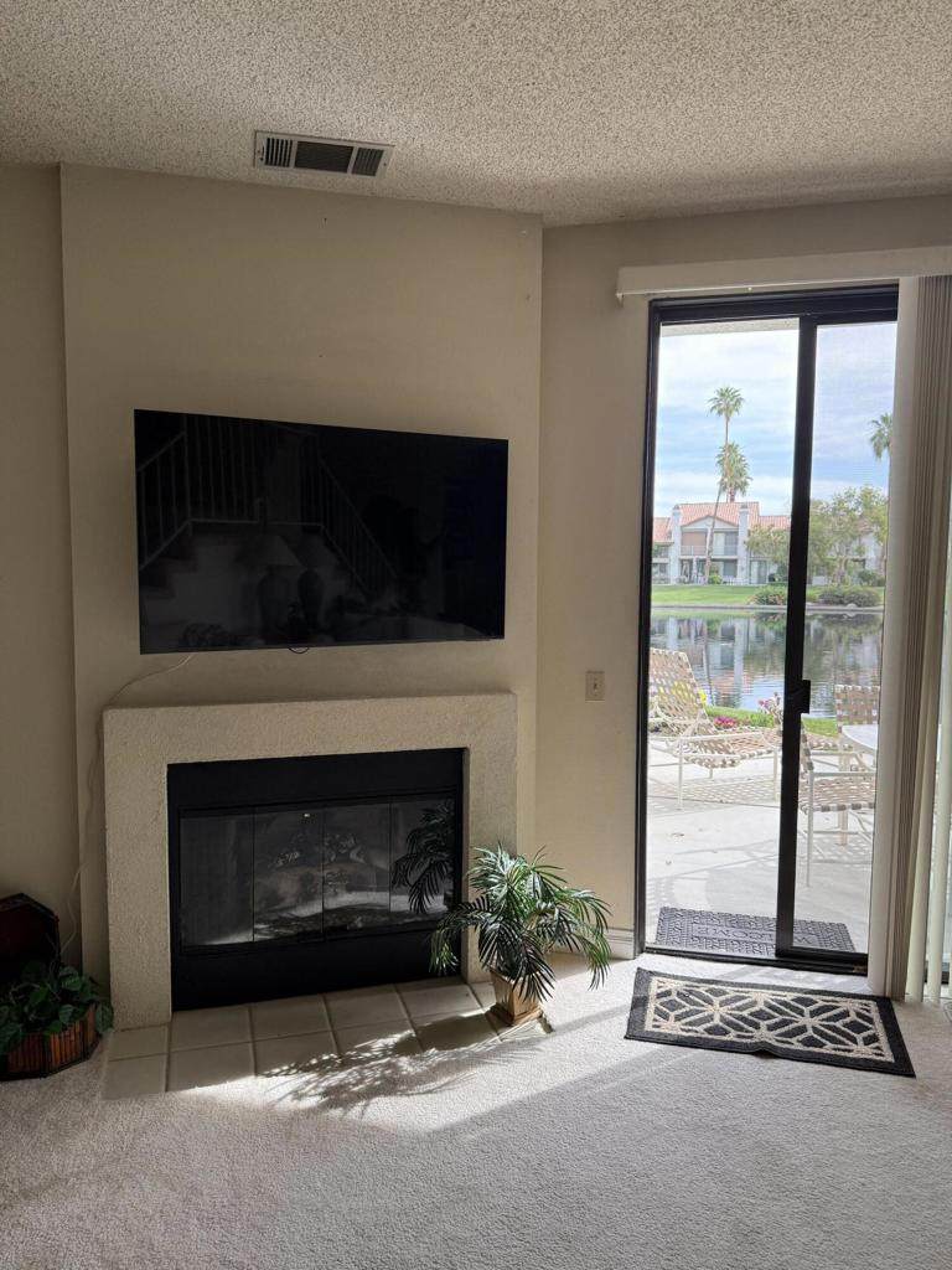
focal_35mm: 24
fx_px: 880
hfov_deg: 56.8
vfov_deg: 71.6
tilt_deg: -4.0
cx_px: 476
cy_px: 635
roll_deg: +0.0
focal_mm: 6.76
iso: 100
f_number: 1.78
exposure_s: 1/453
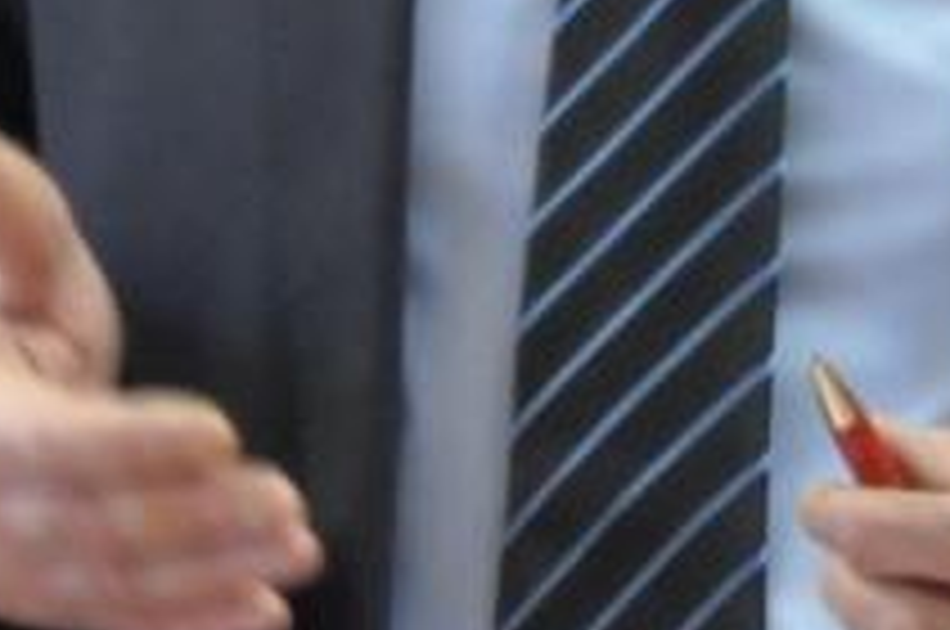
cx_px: 864
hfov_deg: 1.5
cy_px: -464
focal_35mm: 1347
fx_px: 35503
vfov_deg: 1.0
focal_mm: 185
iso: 3200
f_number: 6
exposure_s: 1/30
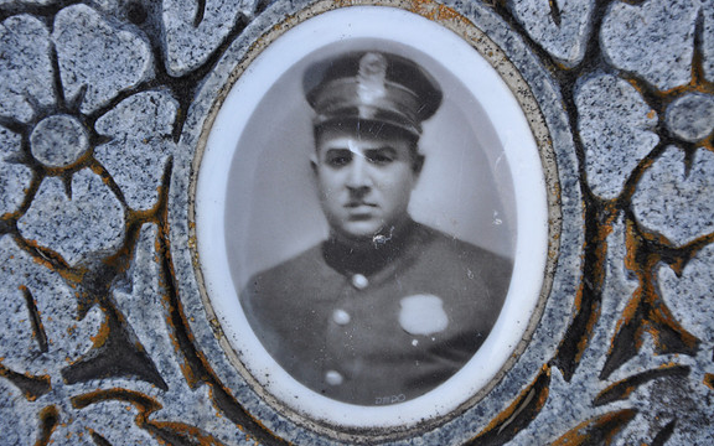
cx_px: 356
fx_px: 3143
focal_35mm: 162
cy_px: 211
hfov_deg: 13.0
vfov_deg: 8.1
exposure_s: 1/125
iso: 400
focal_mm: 105
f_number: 5.6
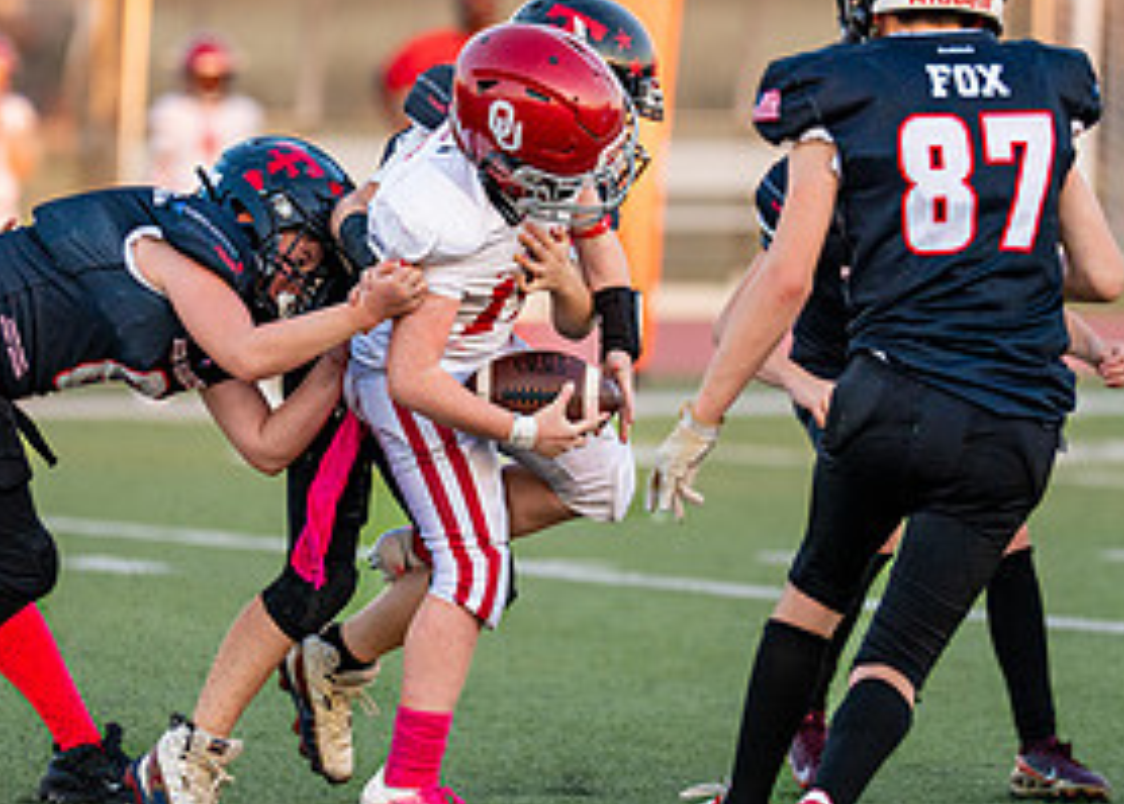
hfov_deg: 4.6
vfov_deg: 3.3
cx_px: 388
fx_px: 13960
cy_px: 416
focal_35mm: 437
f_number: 2.8
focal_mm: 200
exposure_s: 1/1250
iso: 800
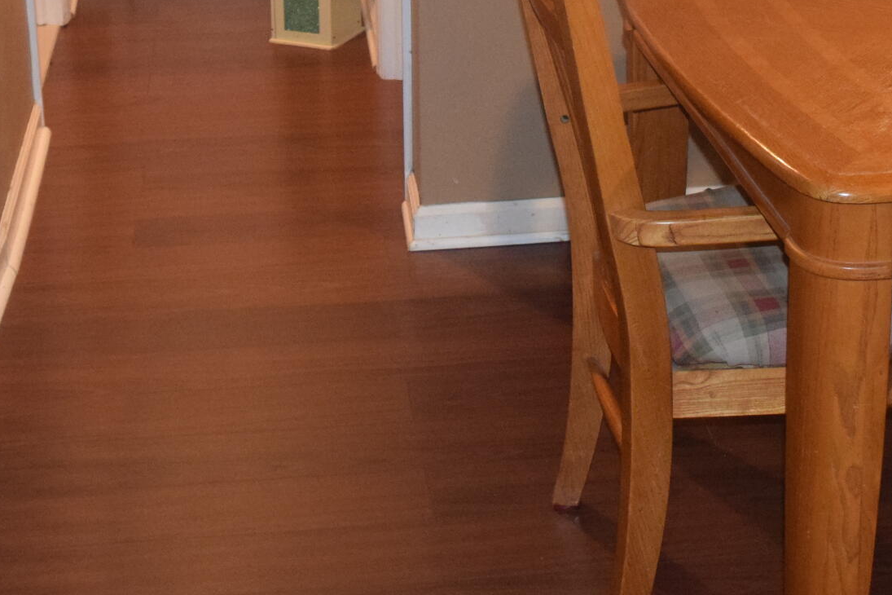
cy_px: -148
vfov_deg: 17.4
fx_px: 1833
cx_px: 458
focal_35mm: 74
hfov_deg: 27.3
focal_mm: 18
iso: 2500
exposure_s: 1/60
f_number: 3.5
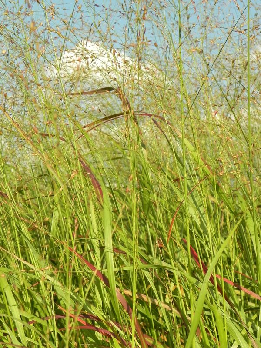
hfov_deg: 22.3
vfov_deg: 29.4
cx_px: 130
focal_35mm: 66
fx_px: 664
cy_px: 174
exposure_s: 1/640
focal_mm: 11.8
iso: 160
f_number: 4.5
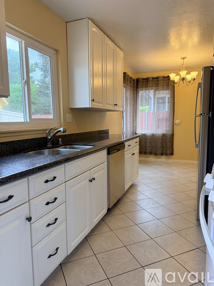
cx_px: 107
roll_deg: +0.8
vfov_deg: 71.6
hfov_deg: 56.8
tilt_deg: -6.0
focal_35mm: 24
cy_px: 143
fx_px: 198
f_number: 1.78
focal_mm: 6.76
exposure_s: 1/236
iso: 160
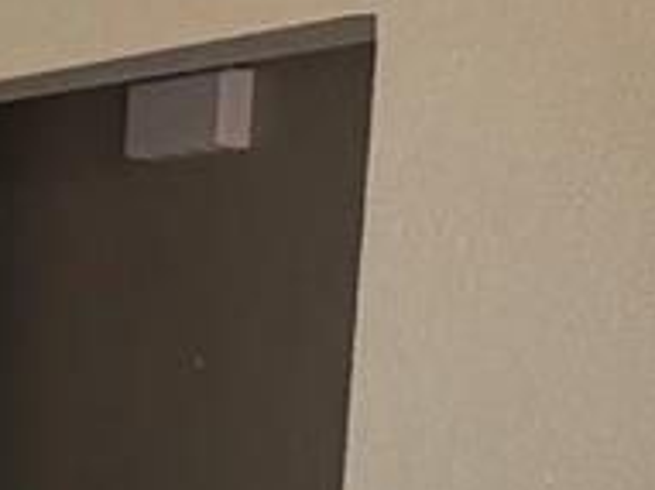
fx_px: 3423
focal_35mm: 181
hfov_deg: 9.6
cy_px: 1401
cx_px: -974
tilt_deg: -14.2
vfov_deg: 7.4
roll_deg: +0.4
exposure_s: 1/121
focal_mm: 6.76
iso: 200
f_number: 1.78
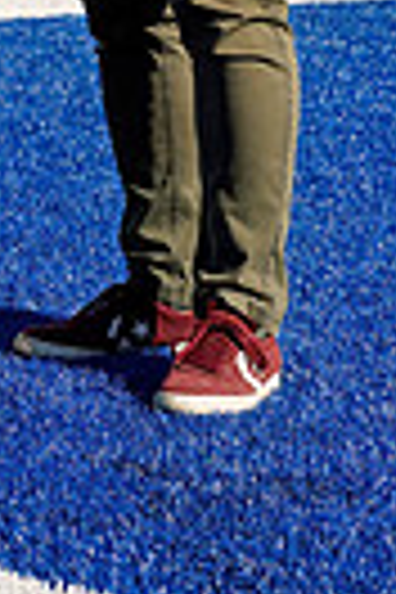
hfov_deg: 5.0
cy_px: -387
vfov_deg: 7.3
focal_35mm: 274
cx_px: -153
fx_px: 4527
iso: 800
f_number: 8
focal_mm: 80.4
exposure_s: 1/2000
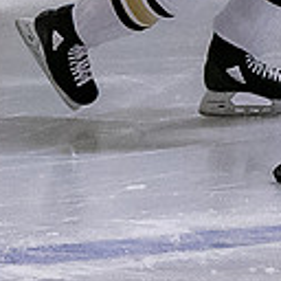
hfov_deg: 1.9
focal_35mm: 908
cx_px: 324
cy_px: -306
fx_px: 8339
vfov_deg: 1.9
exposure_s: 1/800
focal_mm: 82
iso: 2500
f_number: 3.2
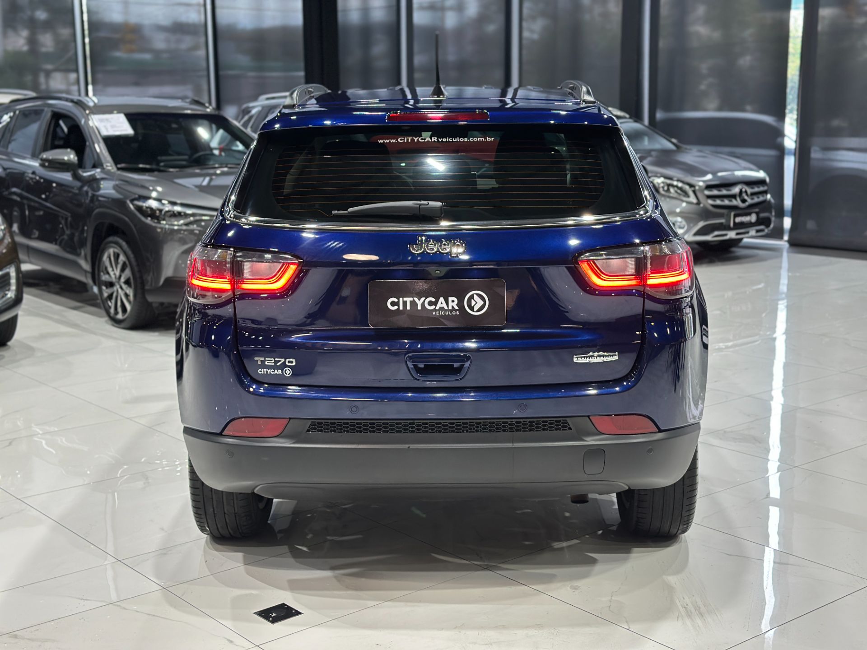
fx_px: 1202
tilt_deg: -11.0
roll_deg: +0.2
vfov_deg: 30.3
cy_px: 325
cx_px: 434
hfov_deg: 39.7
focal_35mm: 48
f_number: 1.78
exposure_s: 1/60
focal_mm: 6.86
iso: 160
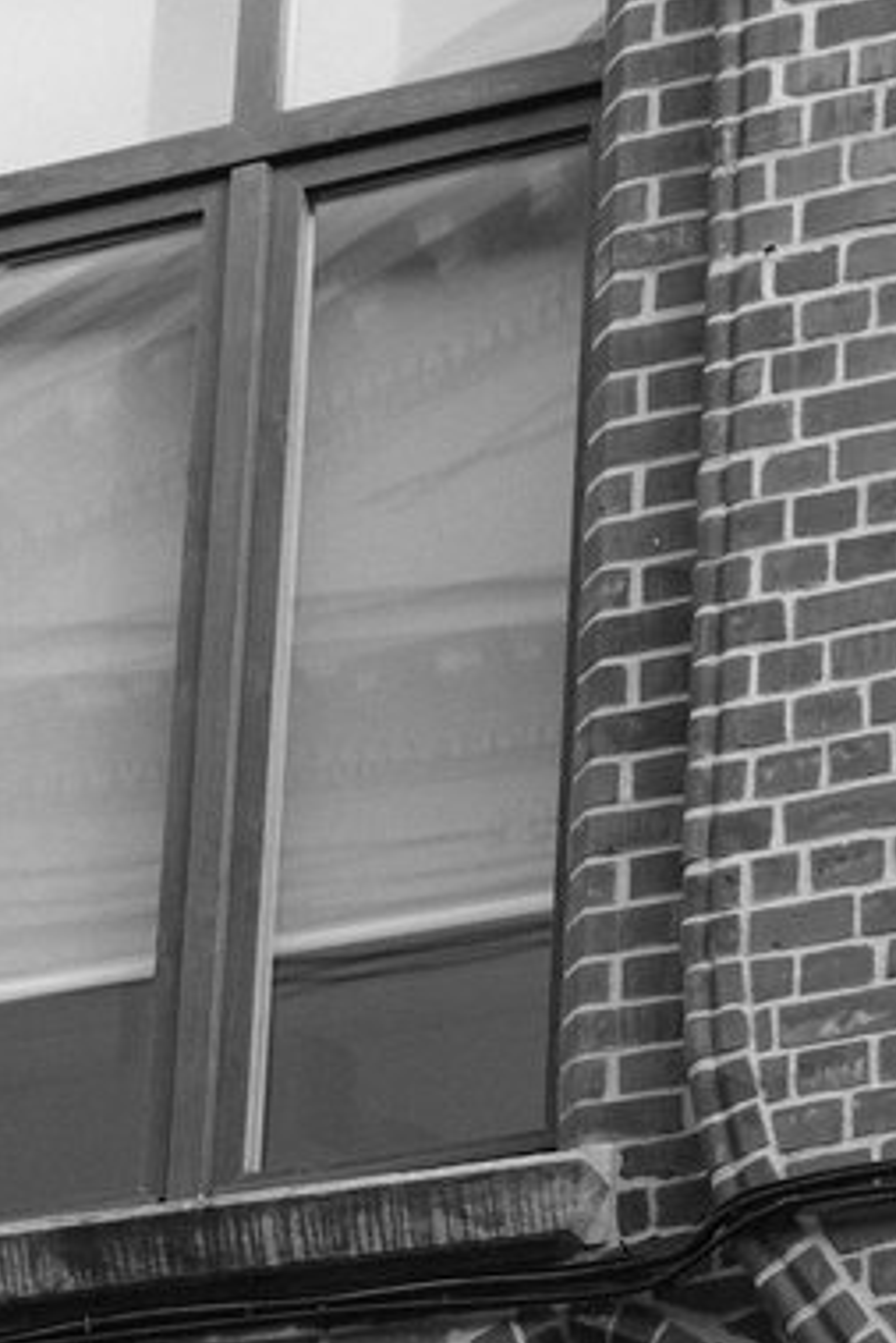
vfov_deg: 11.2
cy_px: 1960
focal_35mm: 177
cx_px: -237
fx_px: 6601
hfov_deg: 7.7
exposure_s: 1/350
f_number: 3.2
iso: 320
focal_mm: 28.9
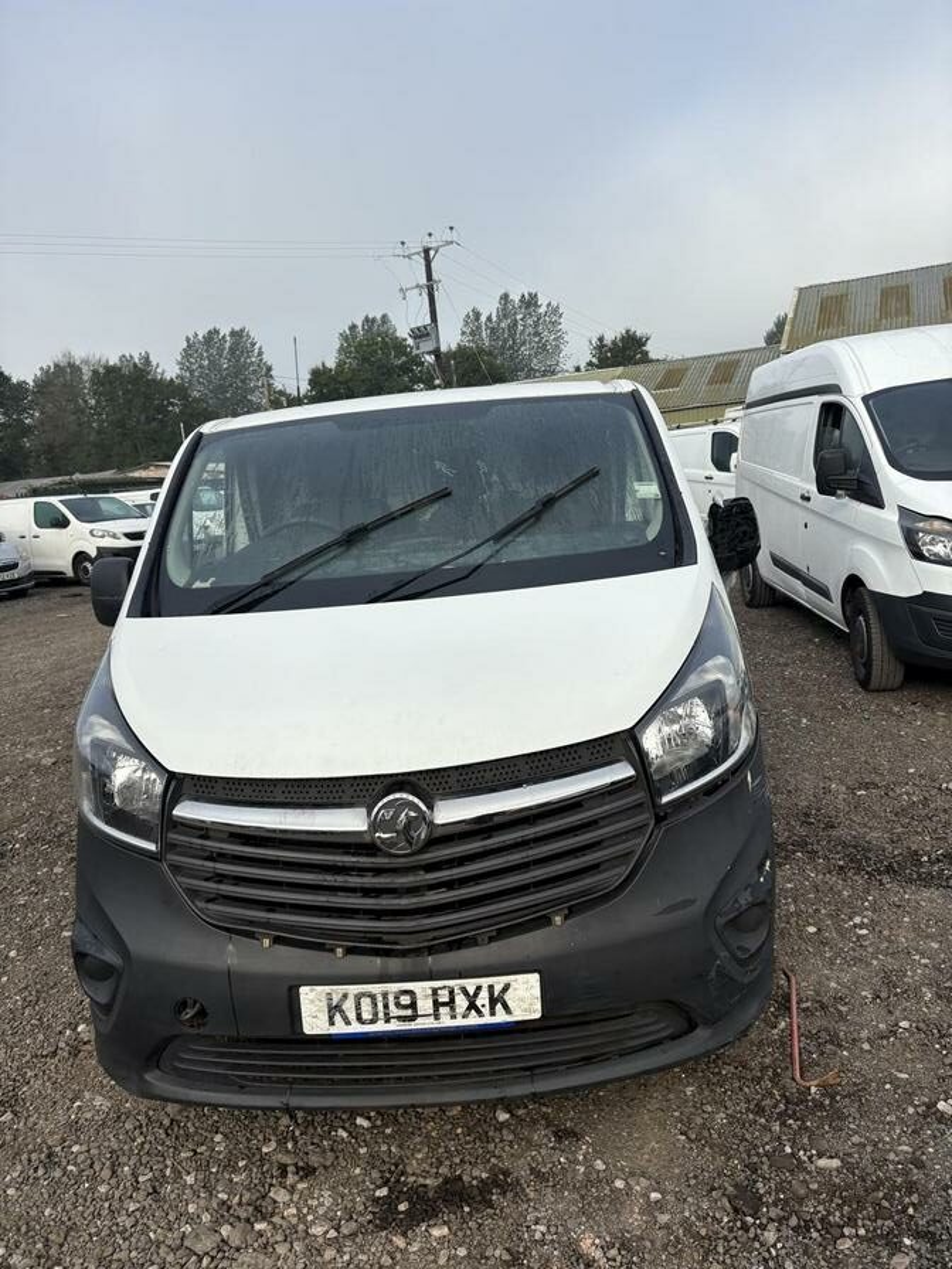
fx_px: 953
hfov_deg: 53.1
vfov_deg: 67.3
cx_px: 476
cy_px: 634
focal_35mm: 26
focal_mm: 5.96
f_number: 1.6
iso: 50
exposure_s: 1/1799
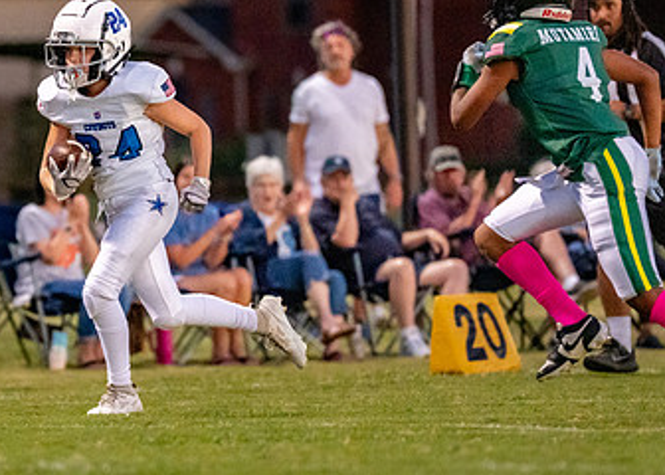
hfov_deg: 4.2
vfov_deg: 3.0
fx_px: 9160
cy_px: 153
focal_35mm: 485
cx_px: 128
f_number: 2.8
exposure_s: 1/1250
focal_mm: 200
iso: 4000
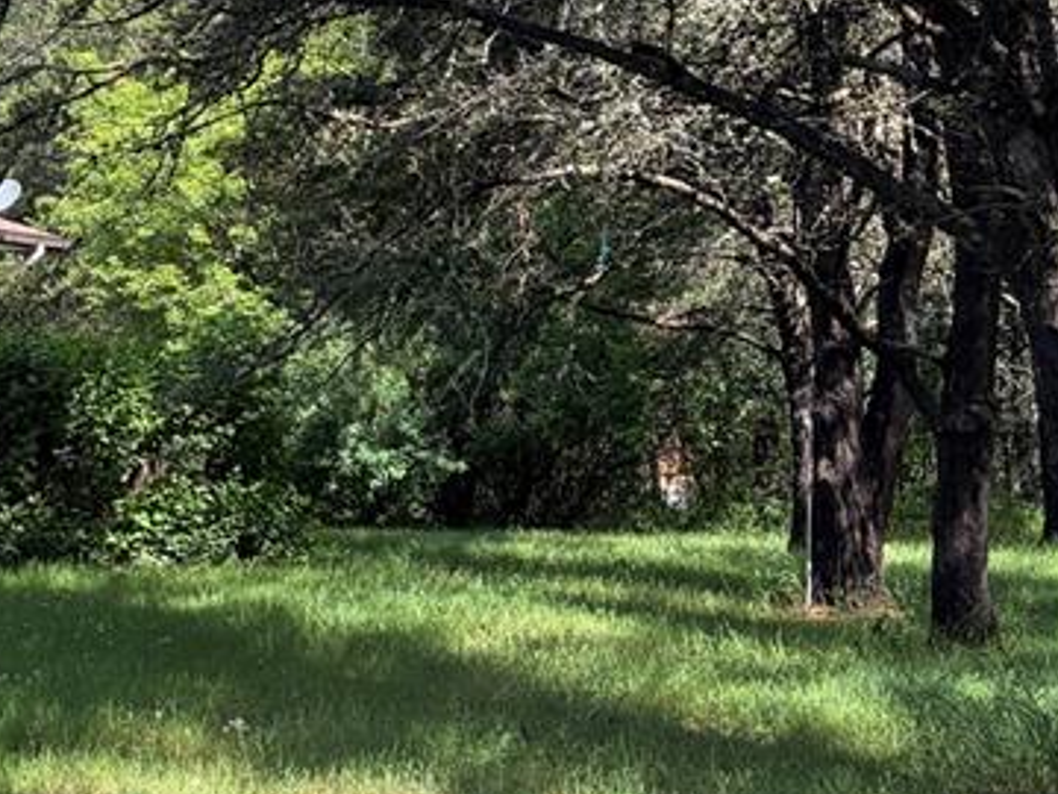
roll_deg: +0.3
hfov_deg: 23.2
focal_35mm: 74
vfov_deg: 19.7
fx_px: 2262
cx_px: -329
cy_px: 179
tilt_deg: +8.7
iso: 64
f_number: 1.6
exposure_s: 1/1064
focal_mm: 5.96
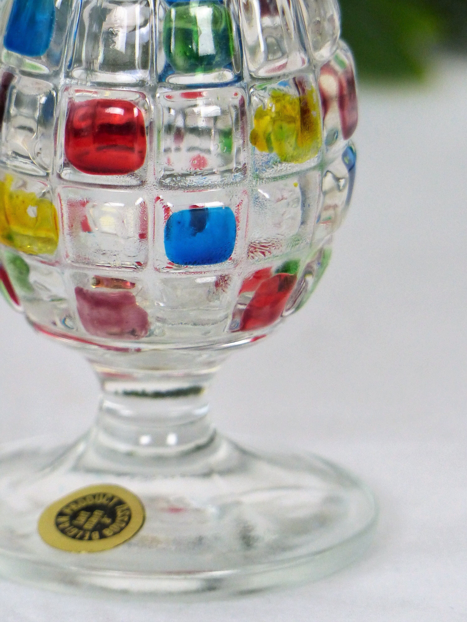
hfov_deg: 3.1
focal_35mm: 479
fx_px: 8616
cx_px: 234
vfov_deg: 4.1
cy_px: 311
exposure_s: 1/100
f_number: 2.8
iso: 320
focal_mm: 78.4
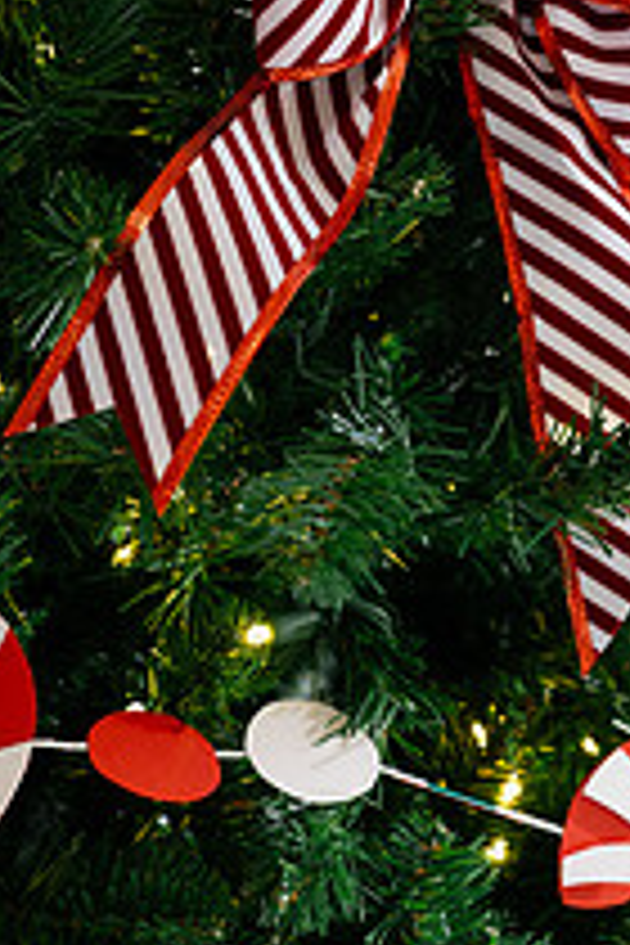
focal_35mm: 150
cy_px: -40
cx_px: 410
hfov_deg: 9.1
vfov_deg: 13.5
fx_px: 3937
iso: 320
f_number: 4
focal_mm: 70
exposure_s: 1/320
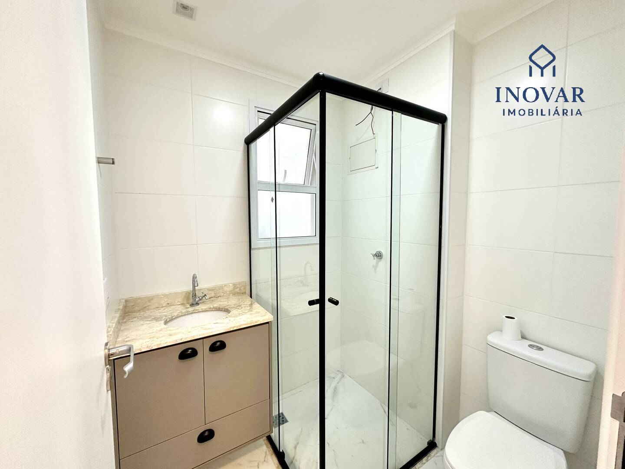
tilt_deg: -3.7
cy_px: 234
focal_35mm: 14
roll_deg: -0.5
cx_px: 312
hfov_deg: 102.1
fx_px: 253
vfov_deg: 85.7
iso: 200
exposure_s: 1/60
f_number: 2.2
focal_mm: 2.22
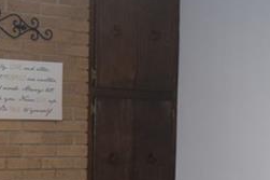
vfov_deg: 11.9
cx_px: 114
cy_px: 268
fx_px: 824
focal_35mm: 110
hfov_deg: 18.6
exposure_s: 1/60
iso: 1100
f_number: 3.5
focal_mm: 18
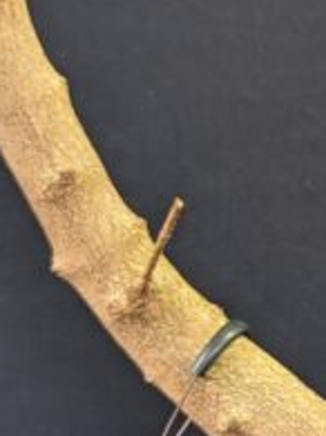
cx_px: 516
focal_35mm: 126
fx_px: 1584
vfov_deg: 15.7
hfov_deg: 11.2
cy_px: 230
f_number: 1.85
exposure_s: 1/50
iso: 327
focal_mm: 6.81
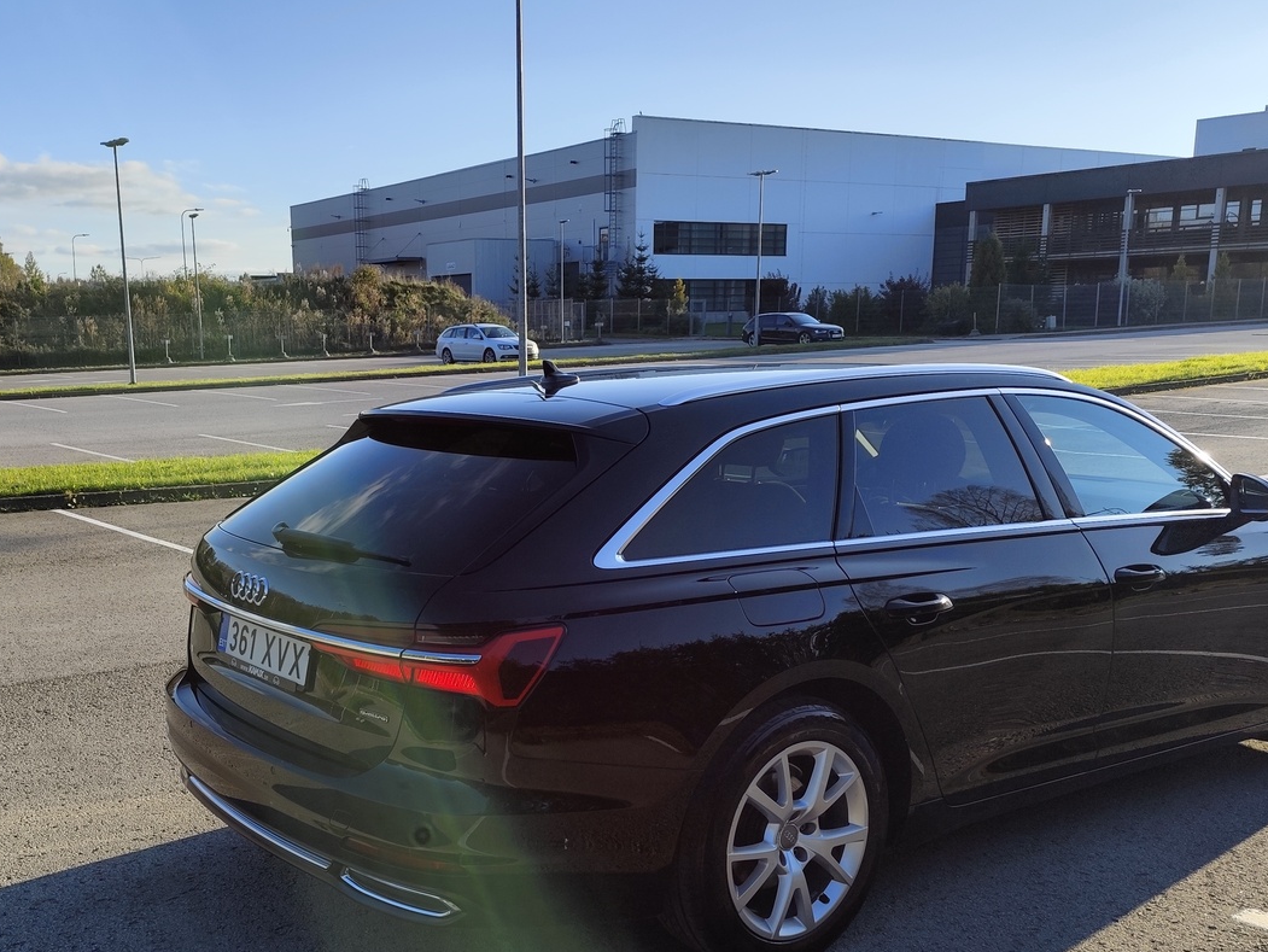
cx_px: 464
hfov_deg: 52.0
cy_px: 615
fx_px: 1283
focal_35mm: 35
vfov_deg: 40.3
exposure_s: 1/1057
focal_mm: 6.19
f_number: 1.65
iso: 50
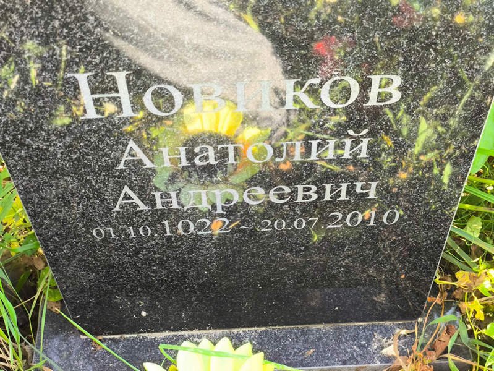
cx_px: 247
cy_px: 186
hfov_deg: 38.2
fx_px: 714
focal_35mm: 50
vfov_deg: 29.1
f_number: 1.7
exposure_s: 1/100
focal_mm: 4.71
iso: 100
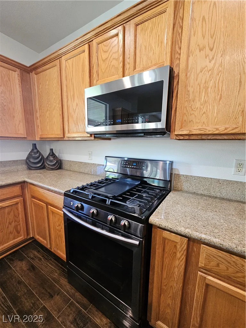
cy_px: 164
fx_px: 123
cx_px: 123
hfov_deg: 89.9
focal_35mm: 13
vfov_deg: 106.2
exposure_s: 1/60
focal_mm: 2.2
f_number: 2.2
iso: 400
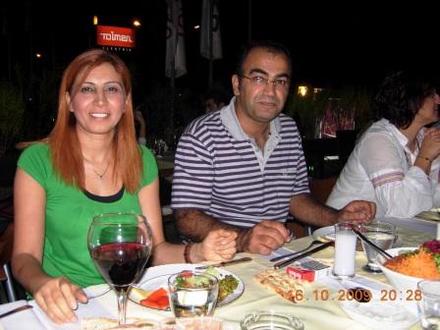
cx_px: 220
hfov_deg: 51.4
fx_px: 458
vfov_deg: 39.7
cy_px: 165
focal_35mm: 36
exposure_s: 1/65.8
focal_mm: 7.5
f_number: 2.7
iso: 72
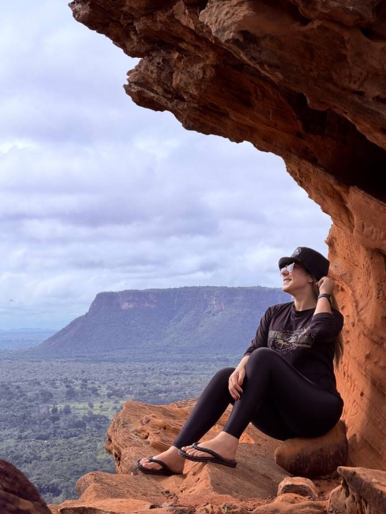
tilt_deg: +2.5
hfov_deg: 13.8
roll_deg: +0.9
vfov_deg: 18.4
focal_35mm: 107
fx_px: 1591
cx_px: 185
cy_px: 243
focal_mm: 16.89
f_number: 2.8
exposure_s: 1/888
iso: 20
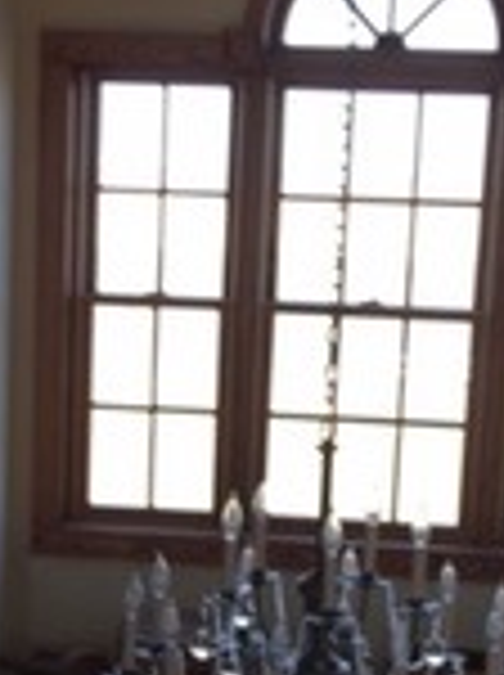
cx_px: 212
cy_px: 585
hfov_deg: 15.8
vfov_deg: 20.8
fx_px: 1811
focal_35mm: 93
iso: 32
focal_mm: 4.15
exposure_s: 1/120
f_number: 2.2
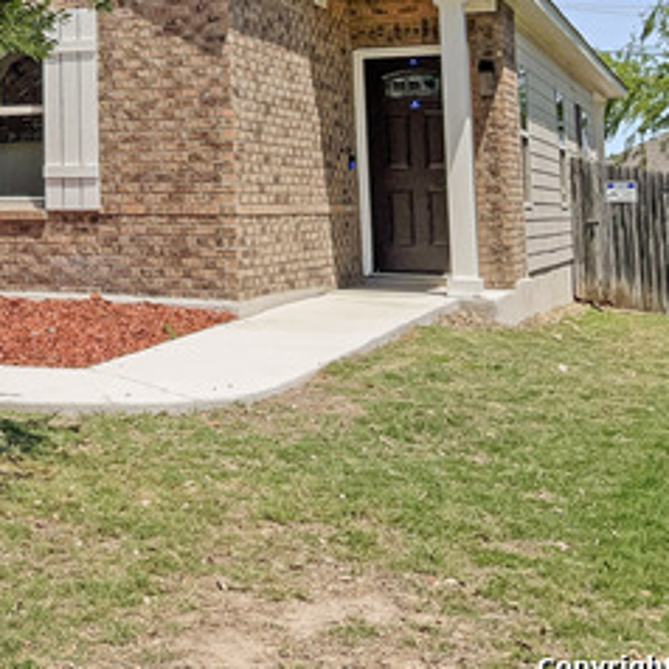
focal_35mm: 69
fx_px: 1509
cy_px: 42
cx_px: -138
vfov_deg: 24.2
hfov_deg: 22.9
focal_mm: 3
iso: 16
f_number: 1.8
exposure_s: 1/4785
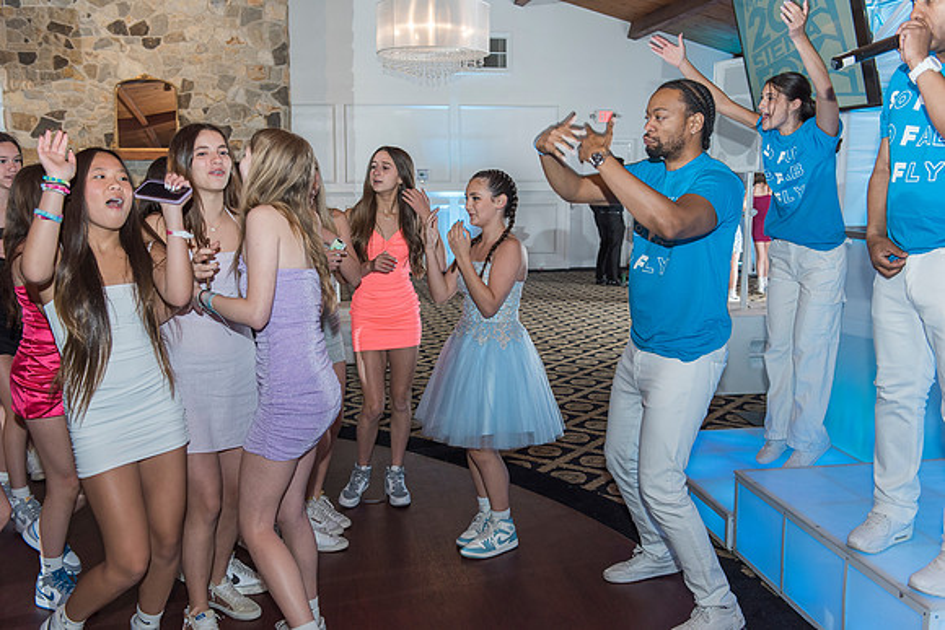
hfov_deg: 53.1
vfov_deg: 36.9
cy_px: 315
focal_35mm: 36
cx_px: 472
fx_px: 945
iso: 800
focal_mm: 36
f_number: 4
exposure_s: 1/125
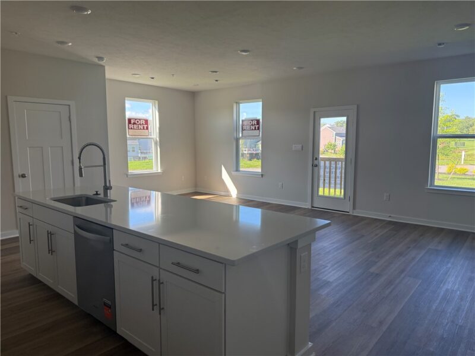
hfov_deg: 71.6
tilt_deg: -6.4
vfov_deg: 56.8
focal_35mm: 24
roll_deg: +0.0
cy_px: 178
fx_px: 329
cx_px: 238
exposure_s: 1/242
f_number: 1.78
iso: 125
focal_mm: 6.76
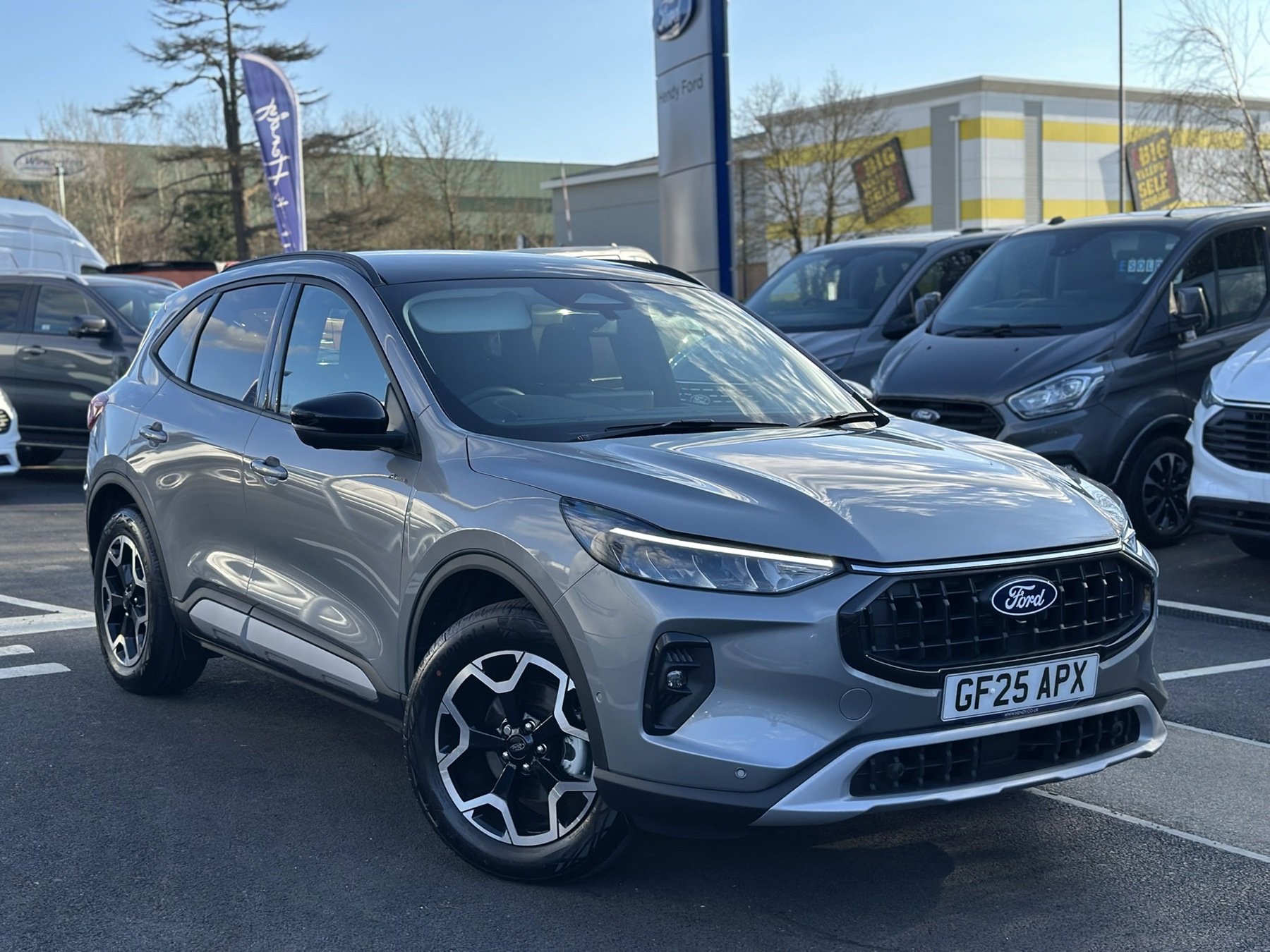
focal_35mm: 48
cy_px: 476
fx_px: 1761
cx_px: 635
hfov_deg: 39.7
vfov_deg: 30.3
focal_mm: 6.86
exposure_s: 1/1395
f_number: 1.78
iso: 80
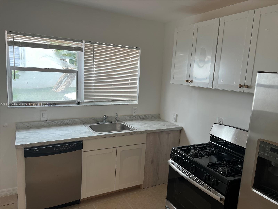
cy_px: 104
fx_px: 209
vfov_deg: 53.1
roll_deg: -3.2
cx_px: 139
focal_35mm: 26
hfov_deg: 67.3
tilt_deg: -9.0
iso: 40
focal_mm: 5.7
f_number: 1.5
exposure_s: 1/120
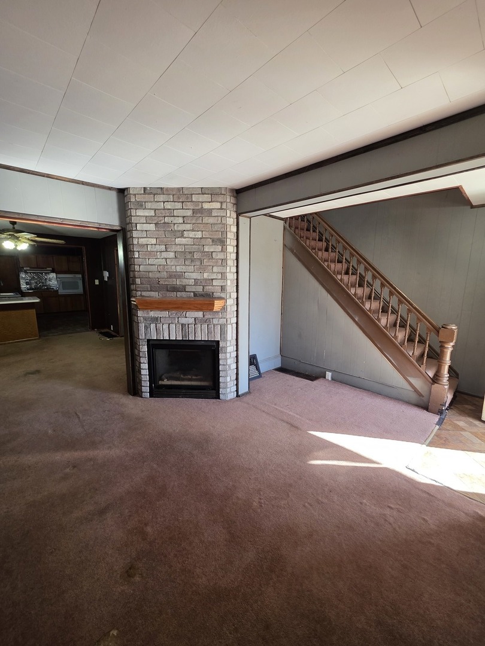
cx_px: 242
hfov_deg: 89.9
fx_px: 243
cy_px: 323
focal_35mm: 13
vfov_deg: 106.2
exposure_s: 1/120
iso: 125
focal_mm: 2.2
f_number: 1.9
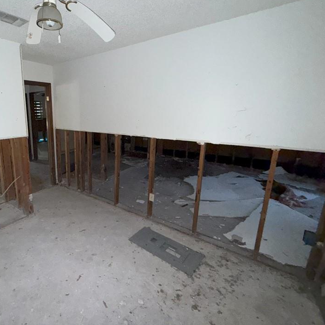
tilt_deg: -10.9
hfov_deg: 77.1
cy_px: 149
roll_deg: +0.1
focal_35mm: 18
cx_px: 98
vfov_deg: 80.6
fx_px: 191
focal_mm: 2.22
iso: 400
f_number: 2.2
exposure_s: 1/30
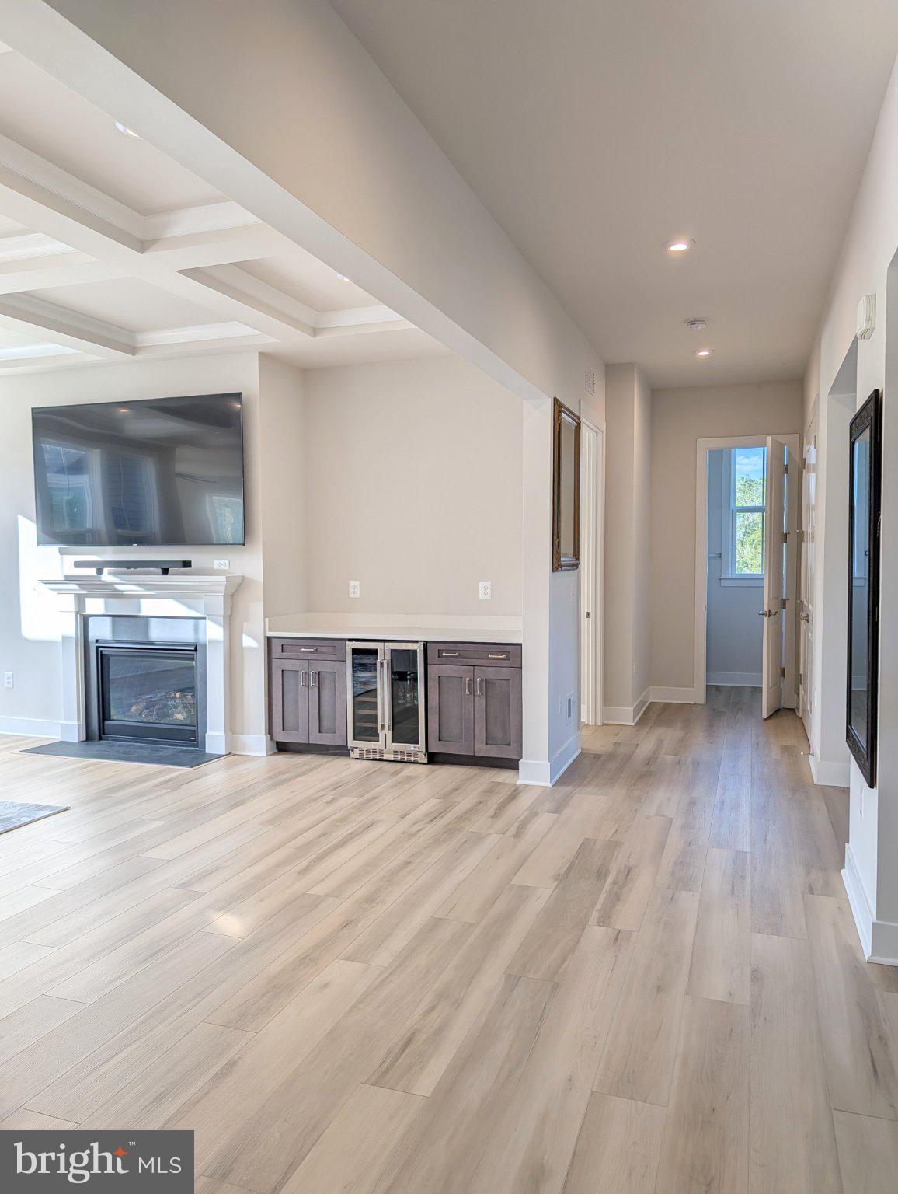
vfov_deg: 71.5
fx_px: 828
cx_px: 449
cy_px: 597
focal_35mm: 24
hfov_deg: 56.9
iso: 17
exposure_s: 1/243
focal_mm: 6.9
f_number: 1.68
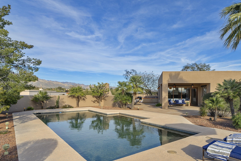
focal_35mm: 22
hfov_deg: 78.1
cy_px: 94
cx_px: 138
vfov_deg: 56.9
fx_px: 147
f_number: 9
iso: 100
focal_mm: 17
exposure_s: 1/160
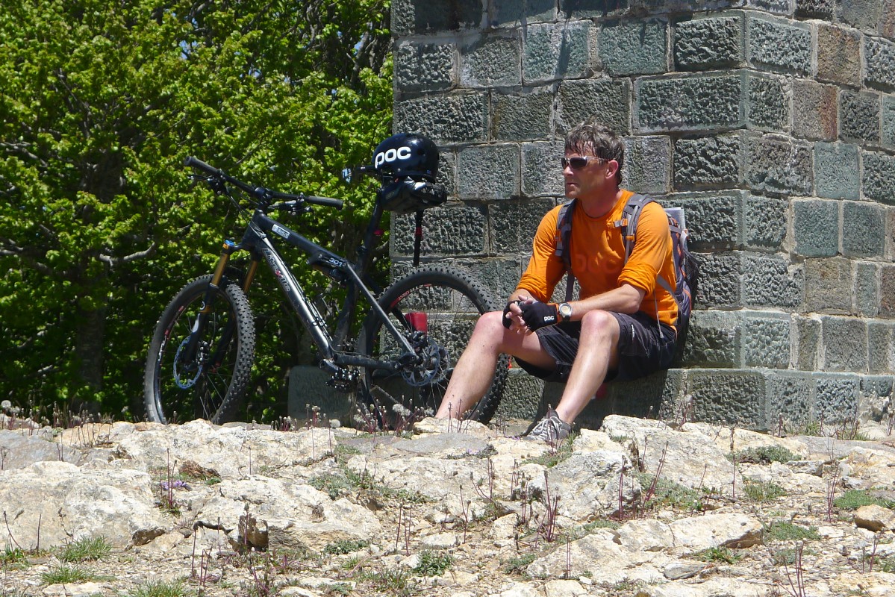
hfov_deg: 17.1
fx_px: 2984
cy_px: 298
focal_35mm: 120
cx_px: 448
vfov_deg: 11.4
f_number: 4
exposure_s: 1/500
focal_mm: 19.2
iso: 80
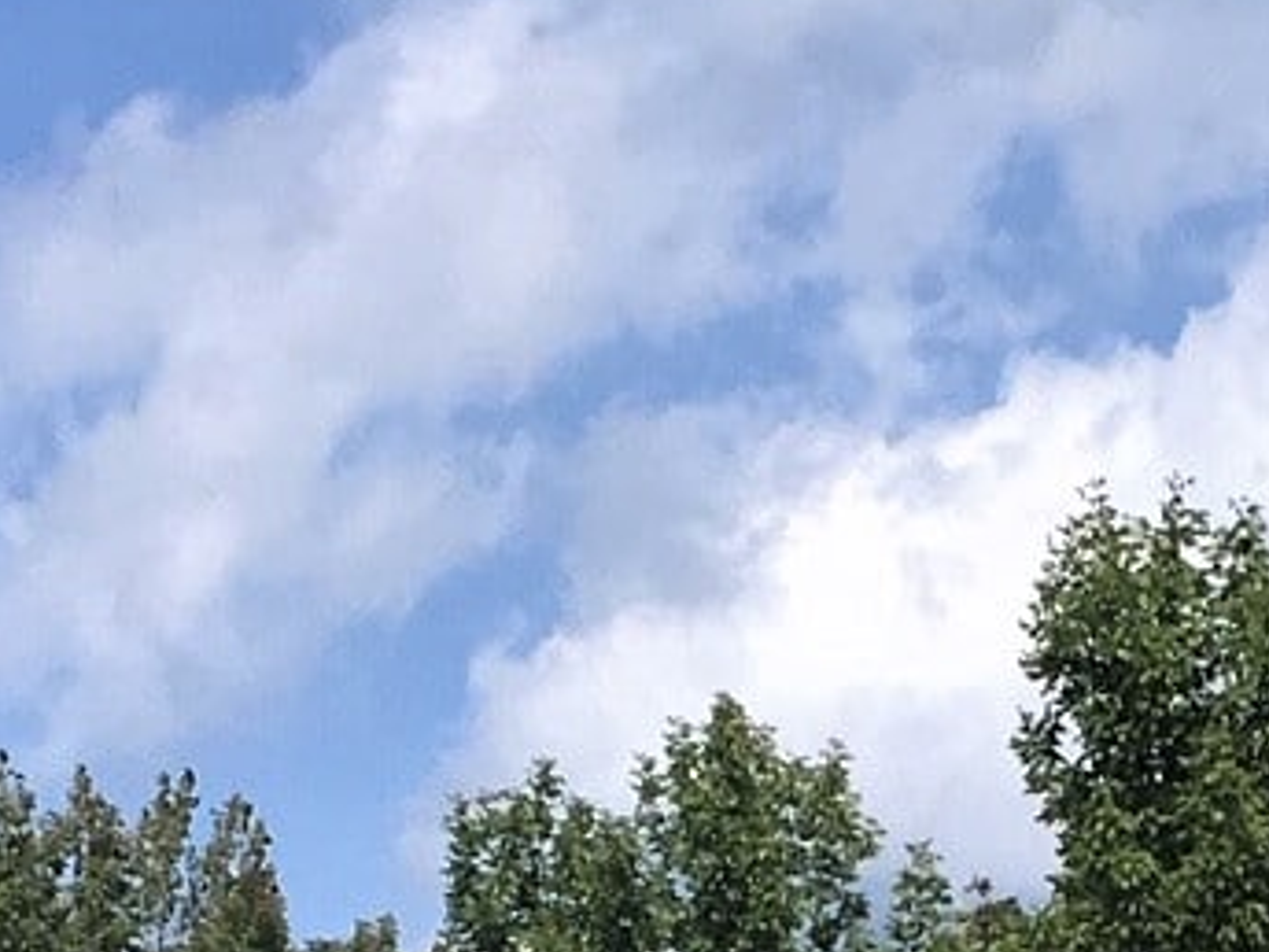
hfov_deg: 11.6
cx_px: 1055
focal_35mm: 170
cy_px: 2266
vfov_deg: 8.1
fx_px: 6232
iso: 25
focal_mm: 4.15
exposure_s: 1/2653
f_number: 2.2
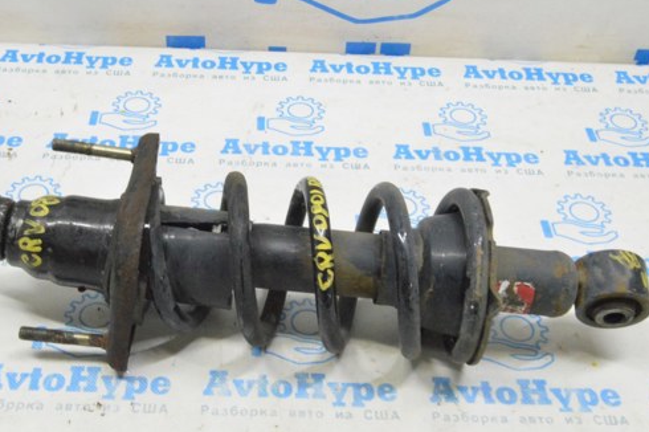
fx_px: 847
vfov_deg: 28.6
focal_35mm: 47
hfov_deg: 41.8
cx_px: 265
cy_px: 198
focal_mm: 24
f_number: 20
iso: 6400
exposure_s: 1/15
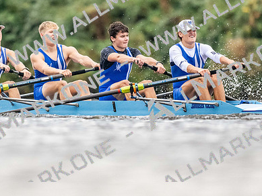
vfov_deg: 1.2
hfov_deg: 1.5
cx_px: 90
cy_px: 67
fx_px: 9767
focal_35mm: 1290
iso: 4500
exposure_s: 1/2500
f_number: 4
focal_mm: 600
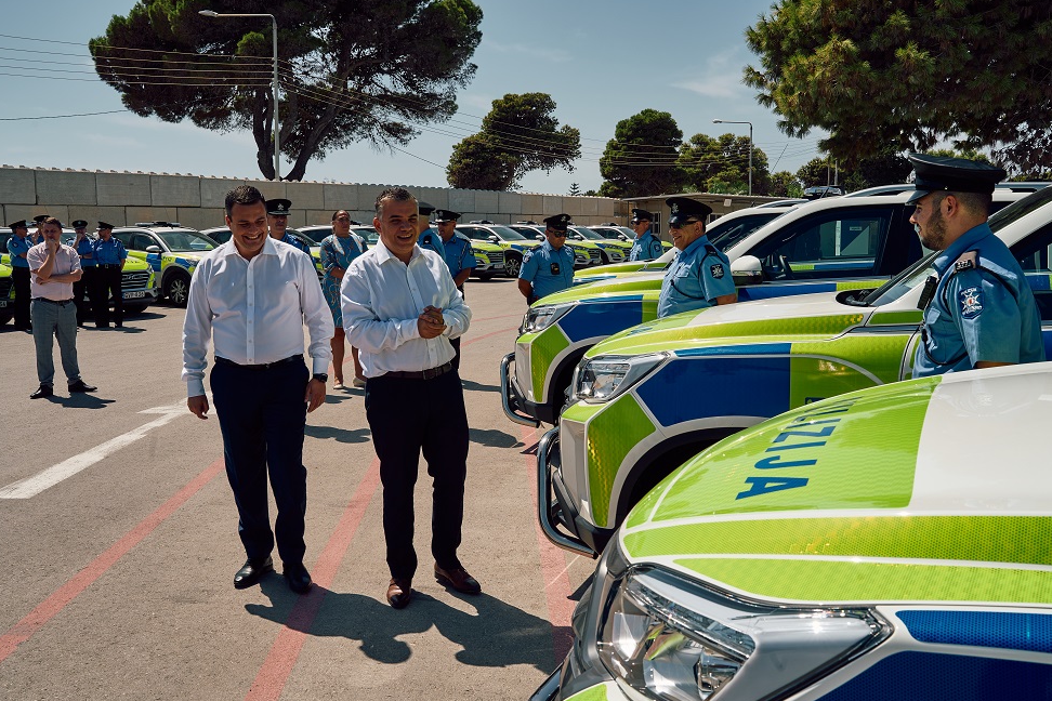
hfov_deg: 53.1
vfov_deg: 36.9
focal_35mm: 36
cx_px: 514
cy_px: 355
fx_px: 1052
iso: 100
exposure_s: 1/250
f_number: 13
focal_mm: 35
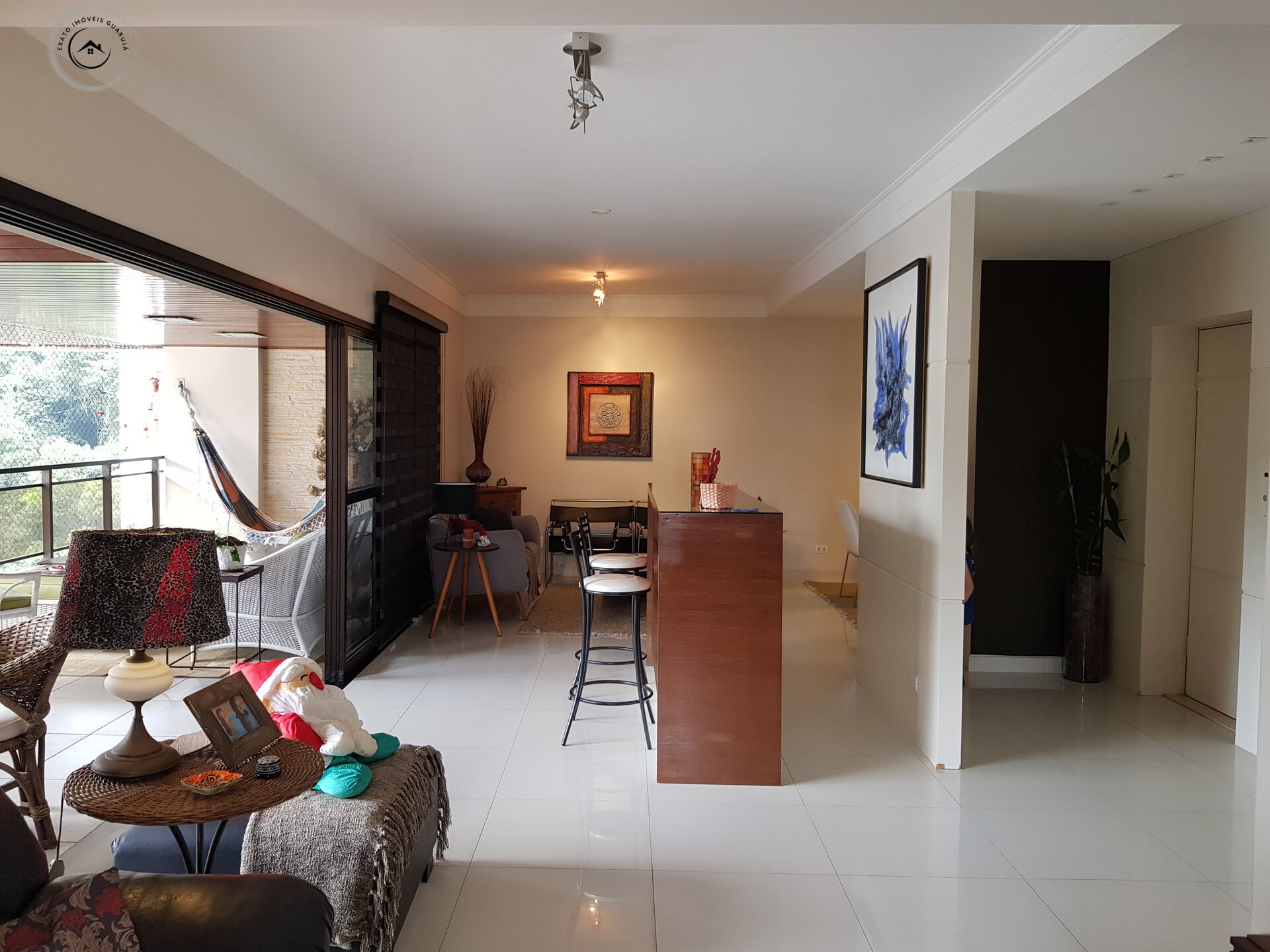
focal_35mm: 26
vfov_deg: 53.1
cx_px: 635
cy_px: 476
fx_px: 954
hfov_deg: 67.3
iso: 80
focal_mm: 4.2
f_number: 1.7
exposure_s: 1/60
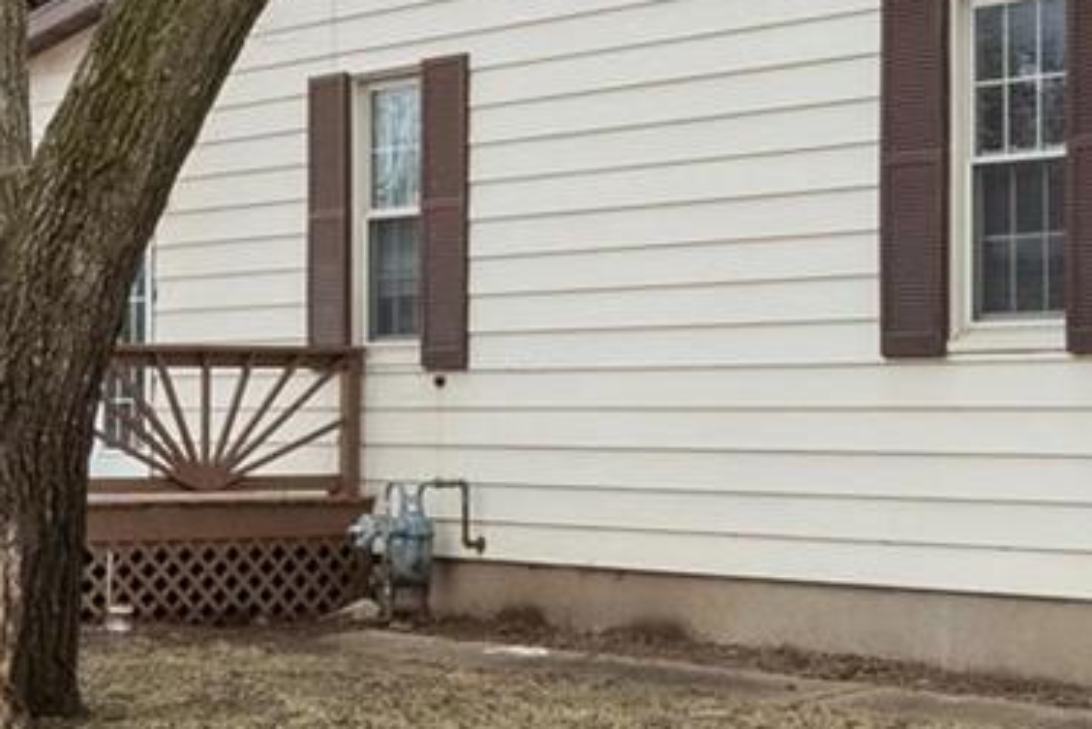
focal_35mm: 102
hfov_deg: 20.0
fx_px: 3095
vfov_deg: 13.4
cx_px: 459
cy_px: 343
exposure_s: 1/160
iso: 400
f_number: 10
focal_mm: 12
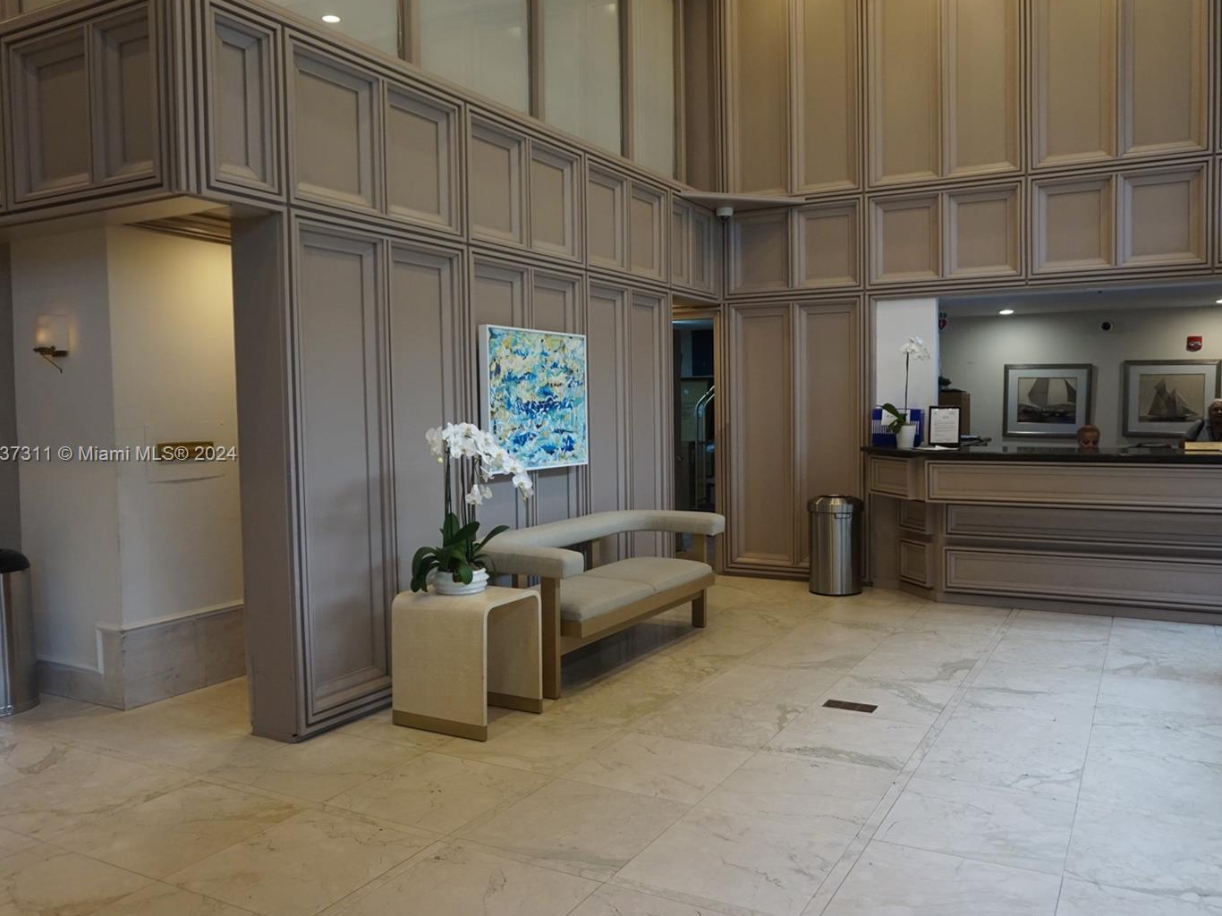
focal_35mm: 27
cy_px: 456
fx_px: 953
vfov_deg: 51.3
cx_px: 666
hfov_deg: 65.2
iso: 800
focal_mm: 16
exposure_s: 1/160
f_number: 4
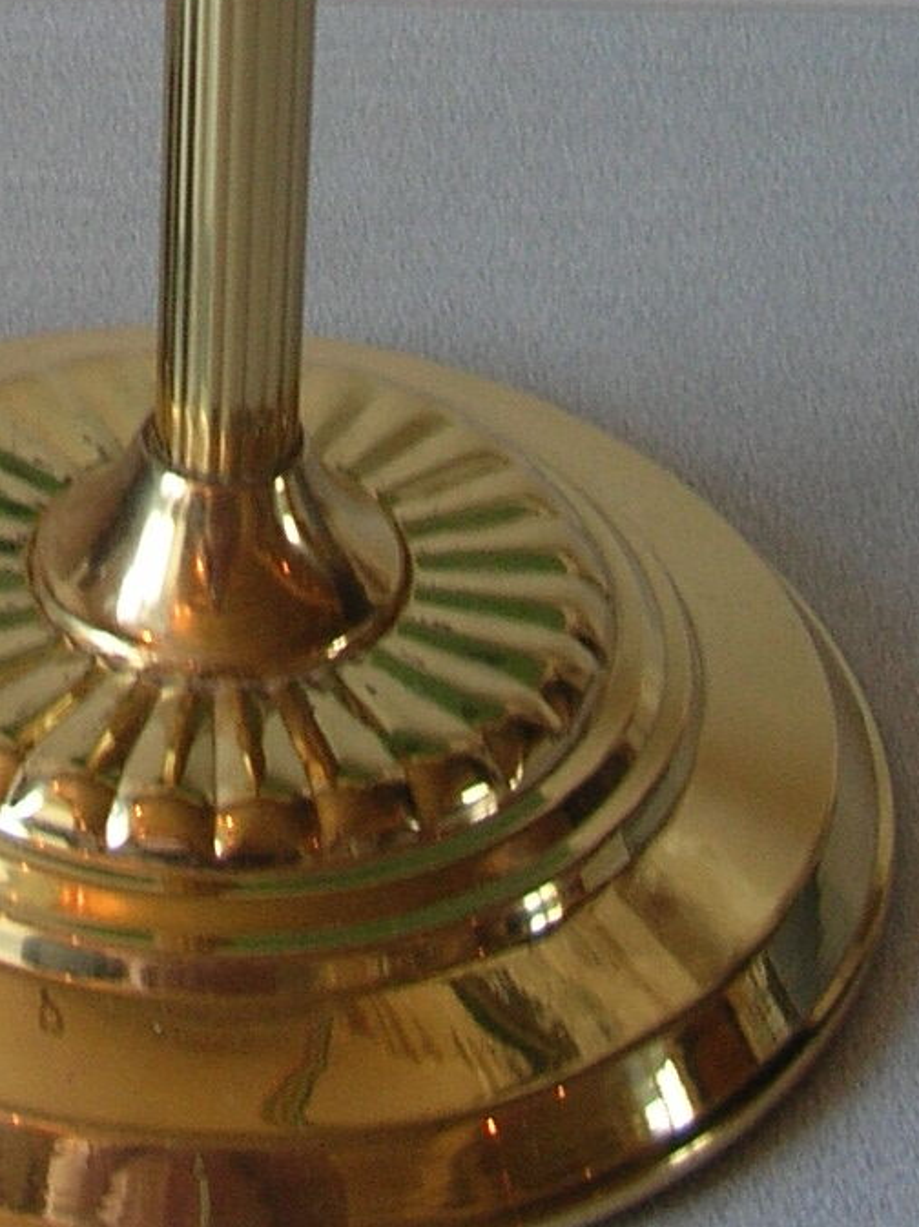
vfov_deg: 15.4
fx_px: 4216
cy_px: -538
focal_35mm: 119
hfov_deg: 12.4
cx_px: 188
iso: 50
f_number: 2.8
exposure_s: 1/14.4
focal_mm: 5.8
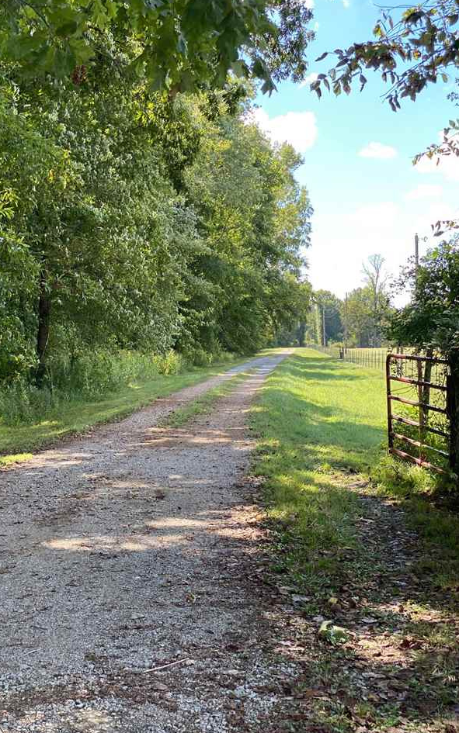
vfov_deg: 36.3
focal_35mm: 56
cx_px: 188
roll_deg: -0.8
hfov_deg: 23.1
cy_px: 363
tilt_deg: +0.6
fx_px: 1120
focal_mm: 6
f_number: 2
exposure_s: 1/172
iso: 20
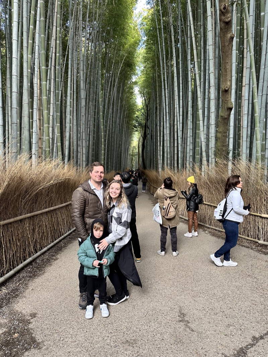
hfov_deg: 56.8
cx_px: 134
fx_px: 248
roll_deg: -1.6
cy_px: 178
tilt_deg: -5.9
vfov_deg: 71.6
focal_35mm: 24
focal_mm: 6.86
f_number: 1.78
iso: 160
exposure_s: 1/121
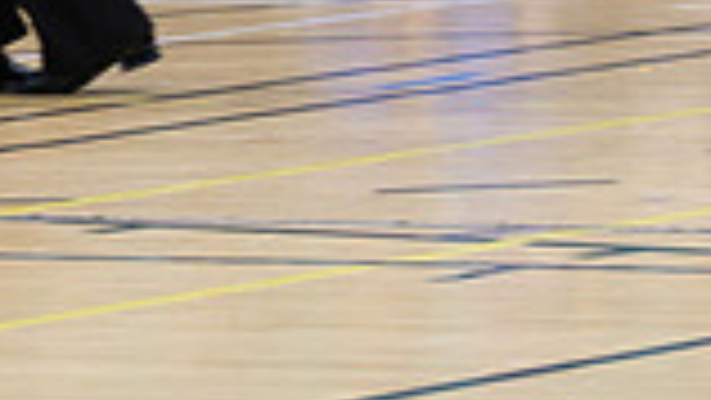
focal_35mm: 509
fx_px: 9599
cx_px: -180
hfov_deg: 4.2
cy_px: -456
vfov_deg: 2.4
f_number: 4
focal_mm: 88
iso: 1250
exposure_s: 1/160
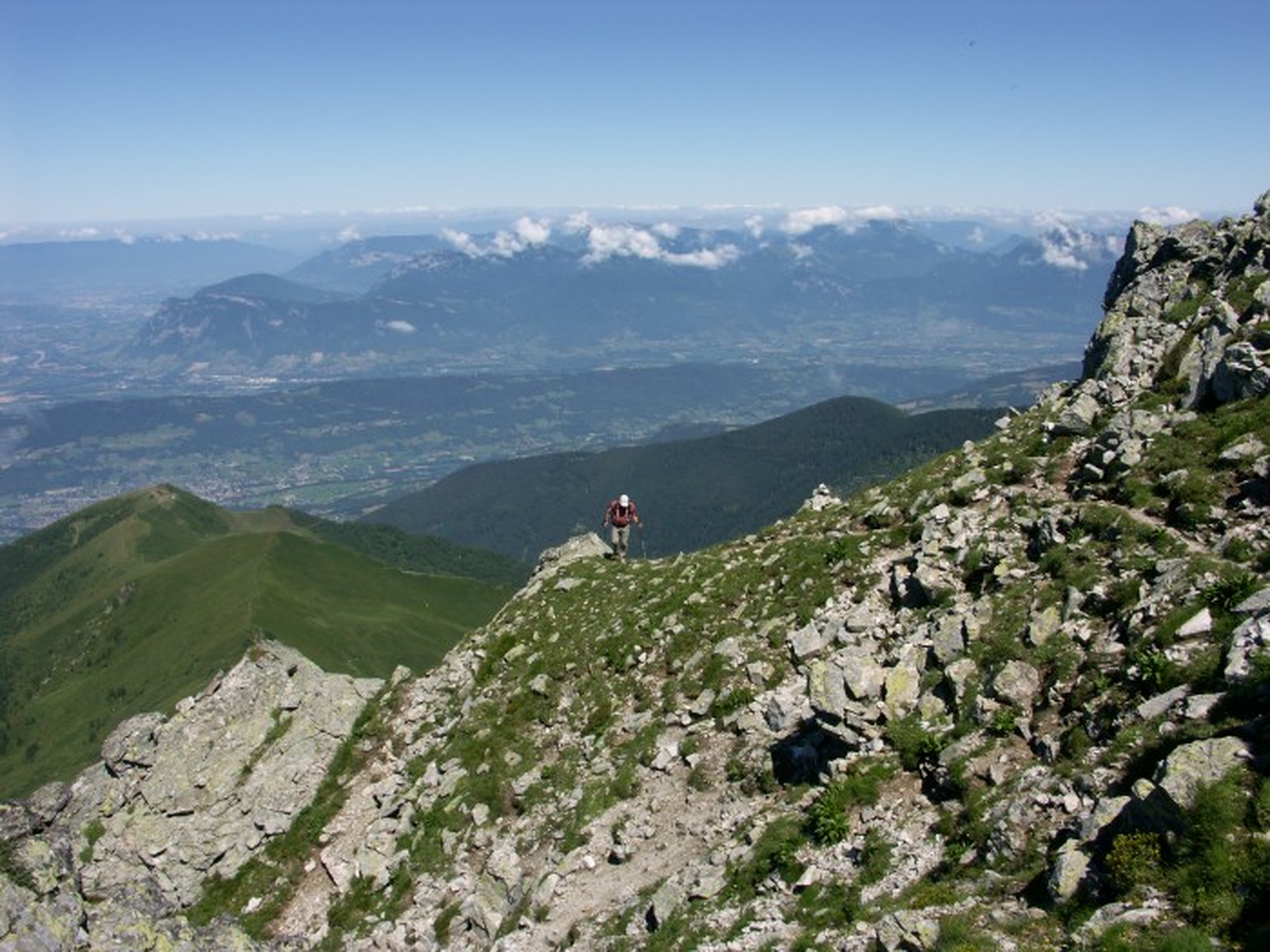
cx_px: 635
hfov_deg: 60.0
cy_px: 476
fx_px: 1101
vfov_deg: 46.8
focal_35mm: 30
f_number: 7.1
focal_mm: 7.89
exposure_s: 1/400
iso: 64
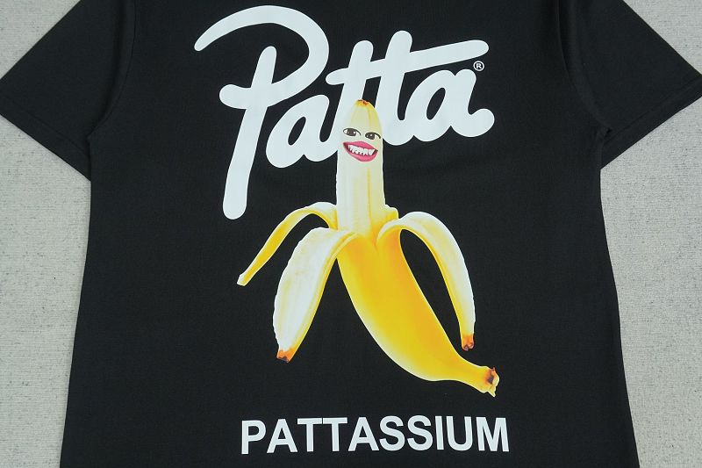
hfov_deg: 55.1
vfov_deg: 38.3
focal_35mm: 34
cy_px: 234
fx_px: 673
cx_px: 351
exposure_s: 1/160
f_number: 8
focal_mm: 23
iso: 1000
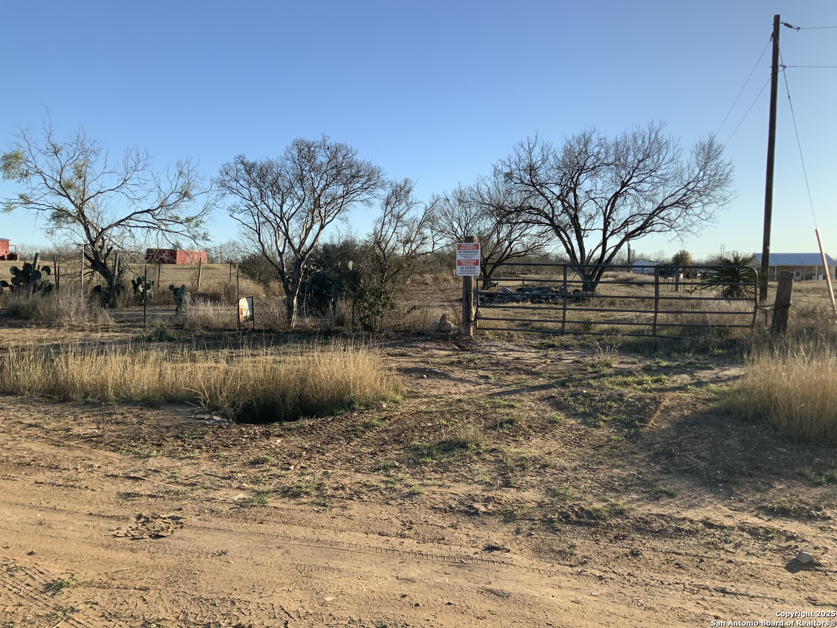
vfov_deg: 48.2
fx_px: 701
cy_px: 314
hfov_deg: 61.7
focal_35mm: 29
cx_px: 418
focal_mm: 3
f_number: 1.8
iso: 16
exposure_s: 1/1377
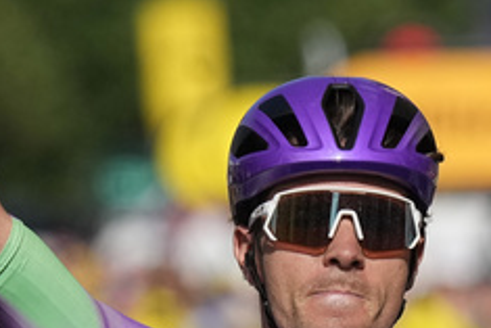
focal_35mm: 1742
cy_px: 409
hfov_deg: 1.2
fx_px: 23773
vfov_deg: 0.8
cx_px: 407
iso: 800
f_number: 7.1
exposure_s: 1/4000
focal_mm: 400
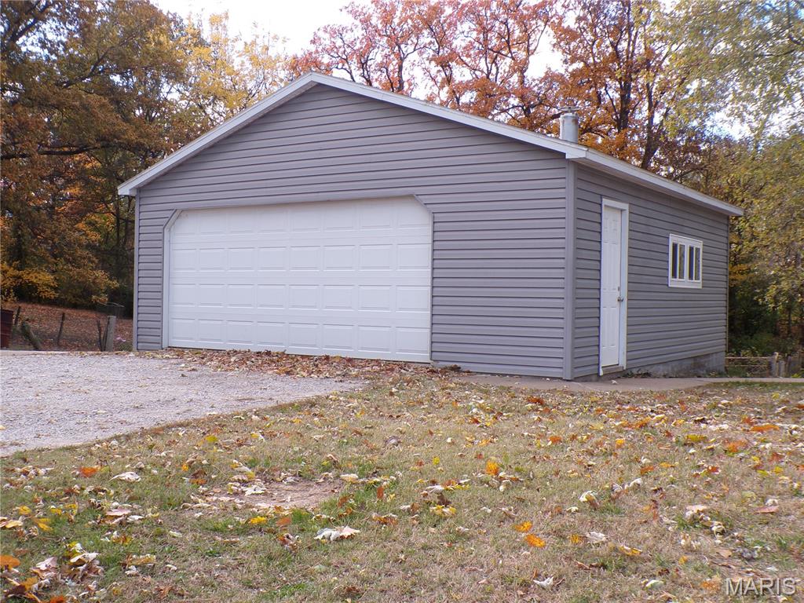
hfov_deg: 50.1
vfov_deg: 38.7
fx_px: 859
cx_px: 402
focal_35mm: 37
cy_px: 302
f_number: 4.9
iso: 100
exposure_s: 1/140
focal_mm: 6.6
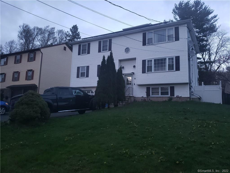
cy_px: 86
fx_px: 173
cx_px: 115
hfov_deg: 67.3
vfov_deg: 53.1
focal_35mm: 26
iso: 80
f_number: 1.5
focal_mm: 4.3
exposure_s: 1/120
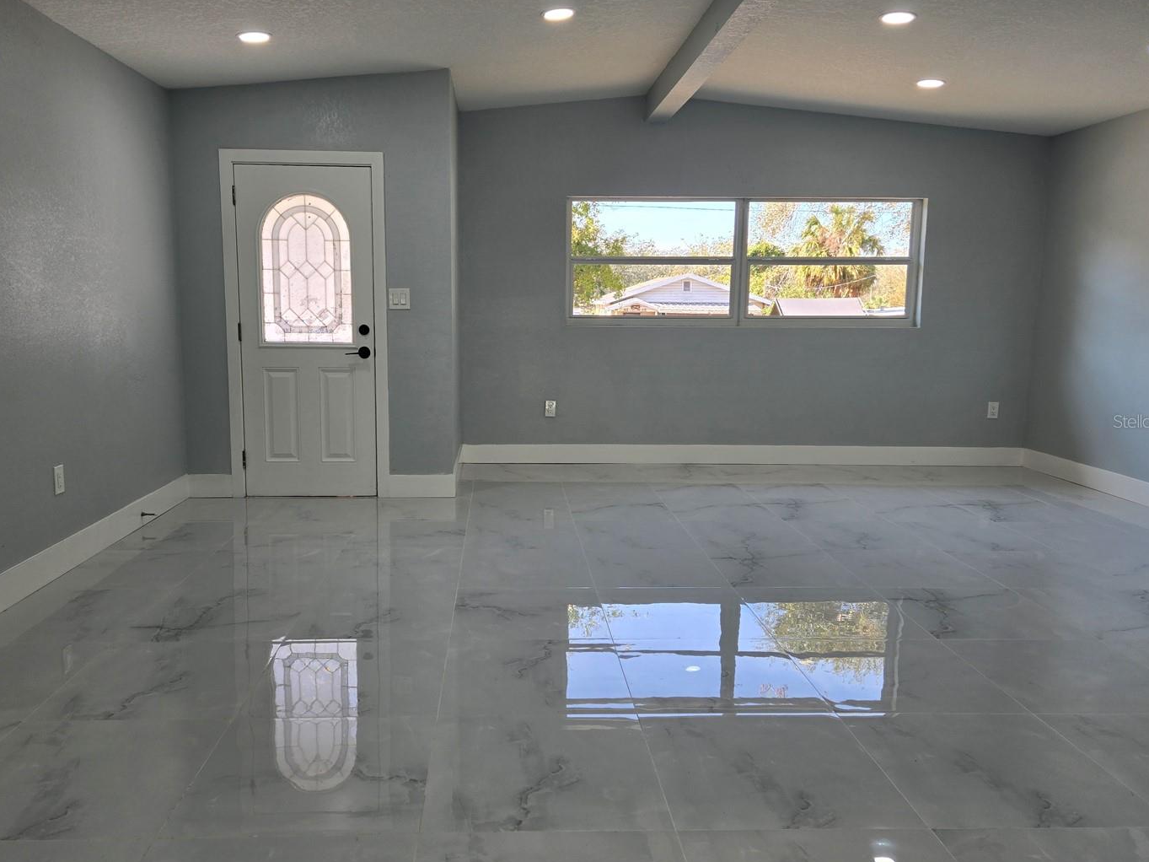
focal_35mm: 27
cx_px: 518
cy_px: 421
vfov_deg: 51.3
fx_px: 896
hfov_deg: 65.2
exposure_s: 1/147
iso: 25
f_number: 1.8
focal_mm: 5.4
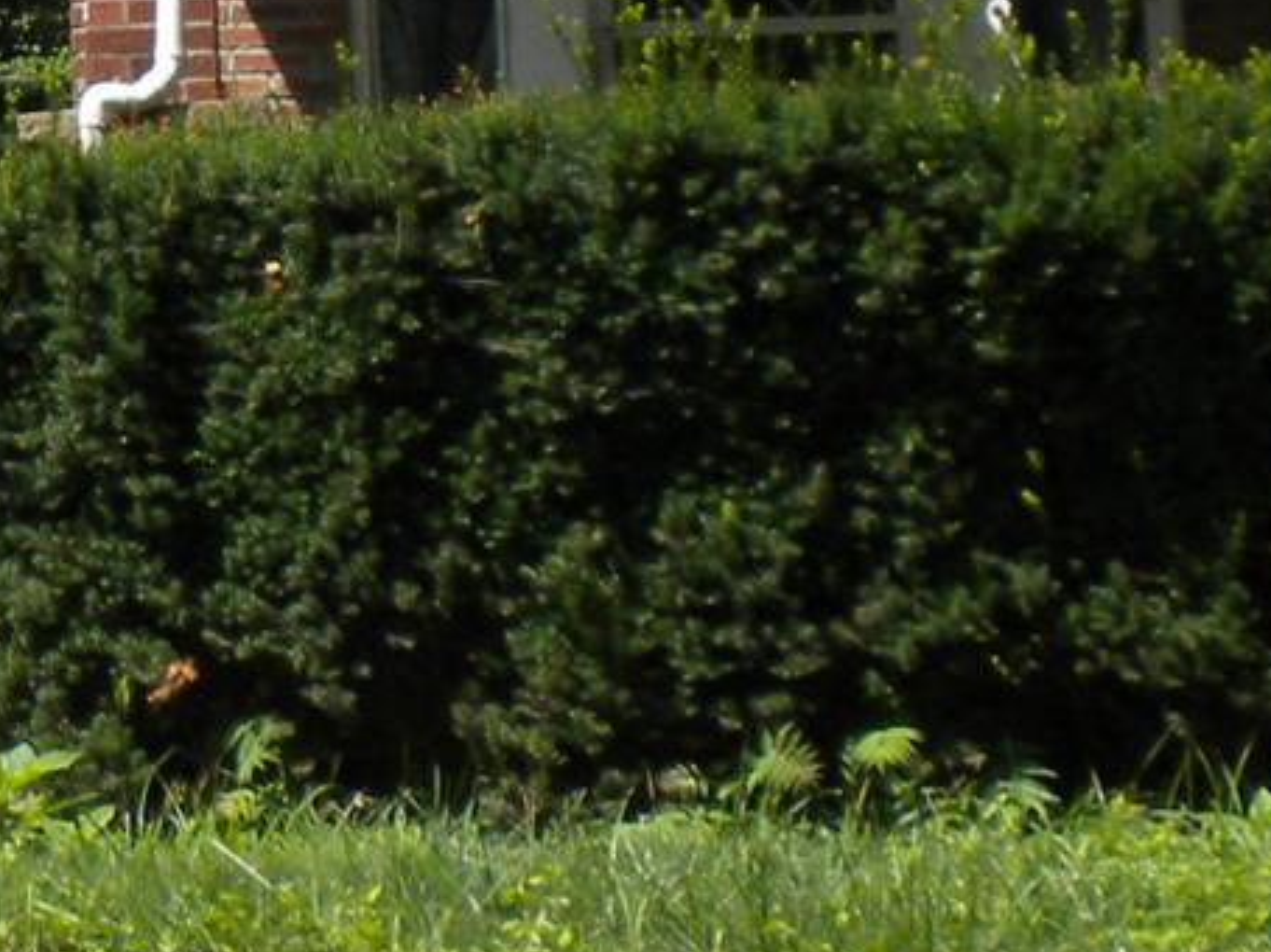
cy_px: -109
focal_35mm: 167
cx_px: -1061
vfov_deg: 8.8
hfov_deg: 11.0
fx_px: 6129
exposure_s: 1/80.3
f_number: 10
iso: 64
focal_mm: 6.6
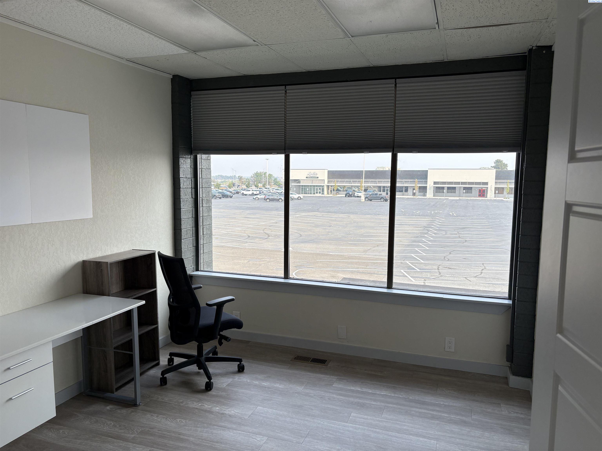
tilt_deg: -6.6
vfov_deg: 53.1
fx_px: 452
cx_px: 301
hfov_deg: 67.3
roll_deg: -0.5
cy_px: 226
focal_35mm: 26
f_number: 1.6
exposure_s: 1/392
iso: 50
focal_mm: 5.96
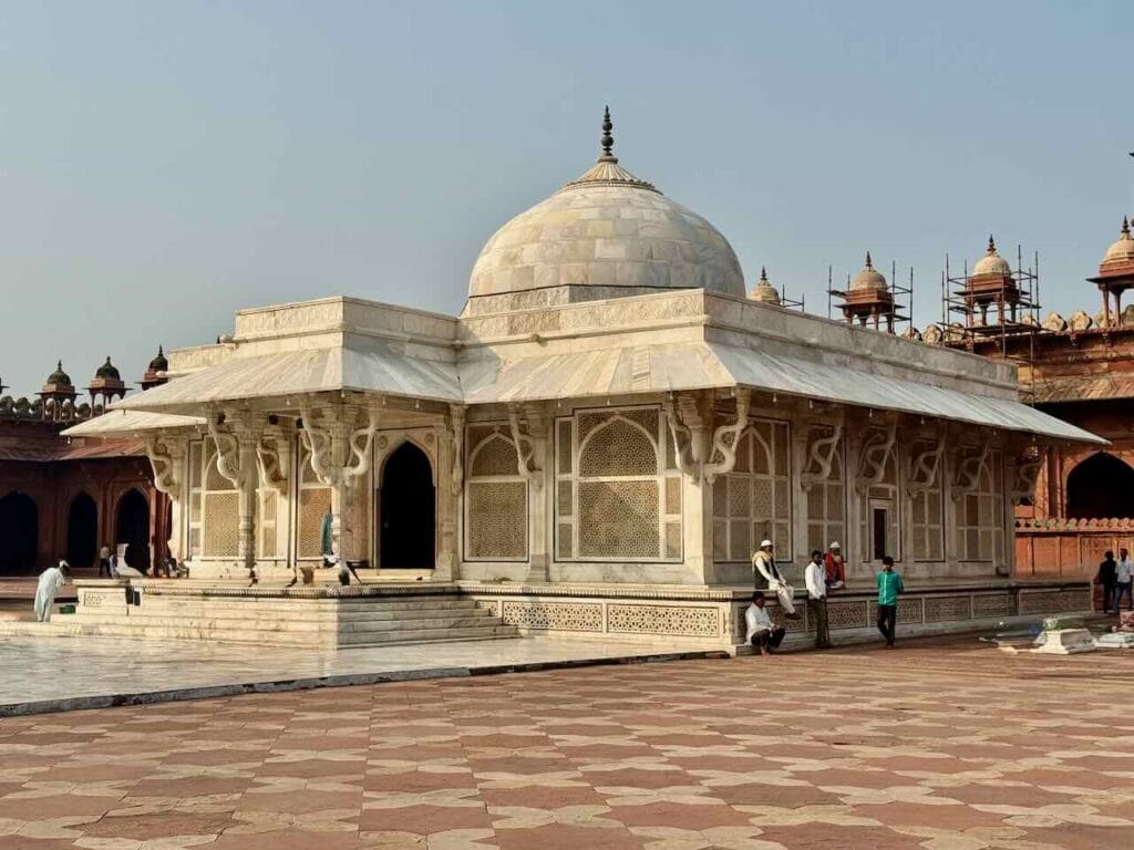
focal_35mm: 48
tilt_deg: +4.6
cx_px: 567
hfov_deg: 39.7
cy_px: 425
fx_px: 1572
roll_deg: -0.5
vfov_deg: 30.3
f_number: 1.78
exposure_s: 1/4608
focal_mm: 6.86
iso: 64
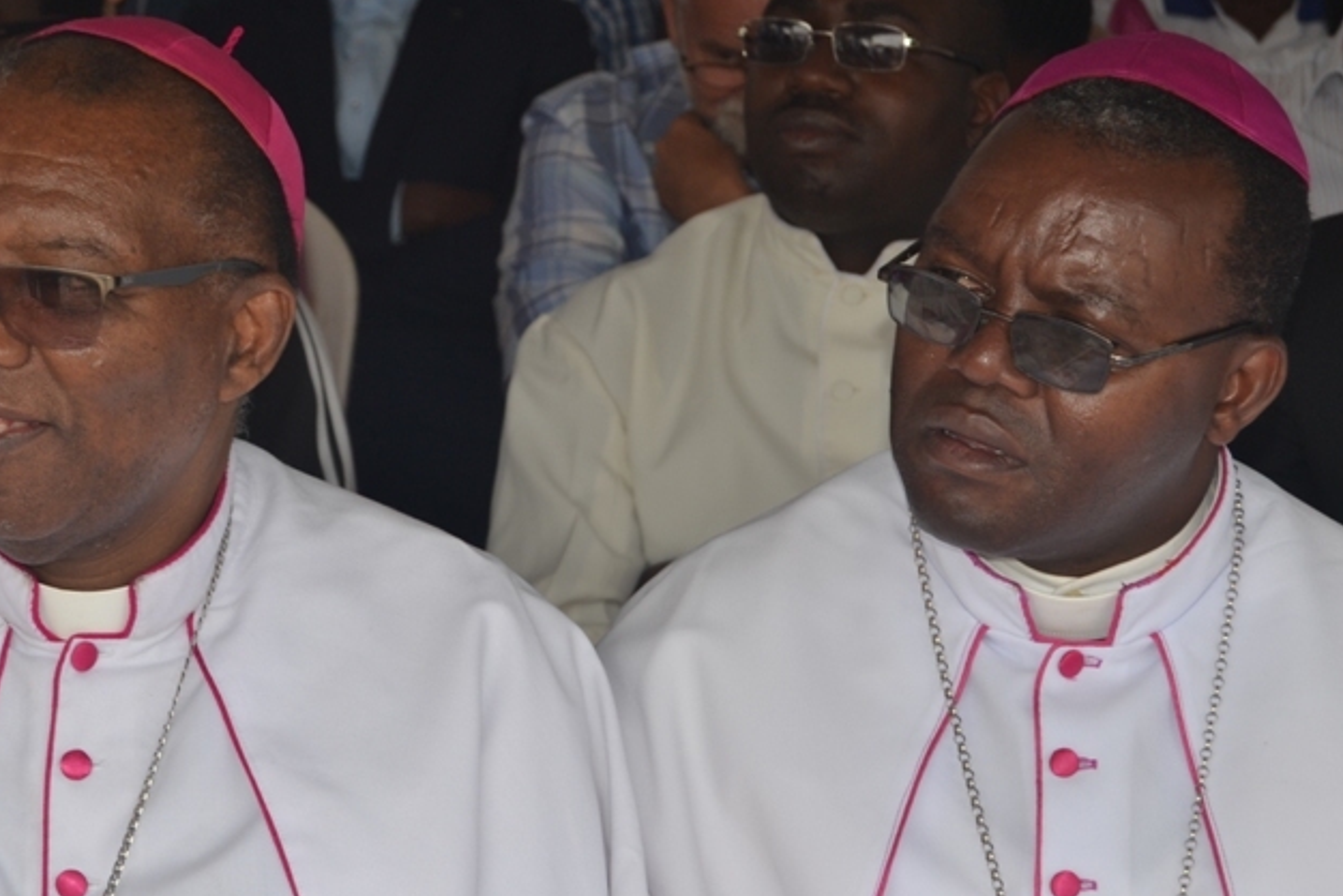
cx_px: 665
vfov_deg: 11.9
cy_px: 646
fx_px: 4292
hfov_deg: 17.8
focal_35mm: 115
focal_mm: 48
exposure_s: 1/200
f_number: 5.6
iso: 100
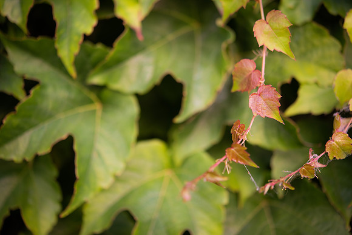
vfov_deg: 22.6
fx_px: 587
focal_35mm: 60
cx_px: 176
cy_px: 118
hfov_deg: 33.4
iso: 500
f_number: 3.2
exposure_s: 1/500
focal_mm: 60
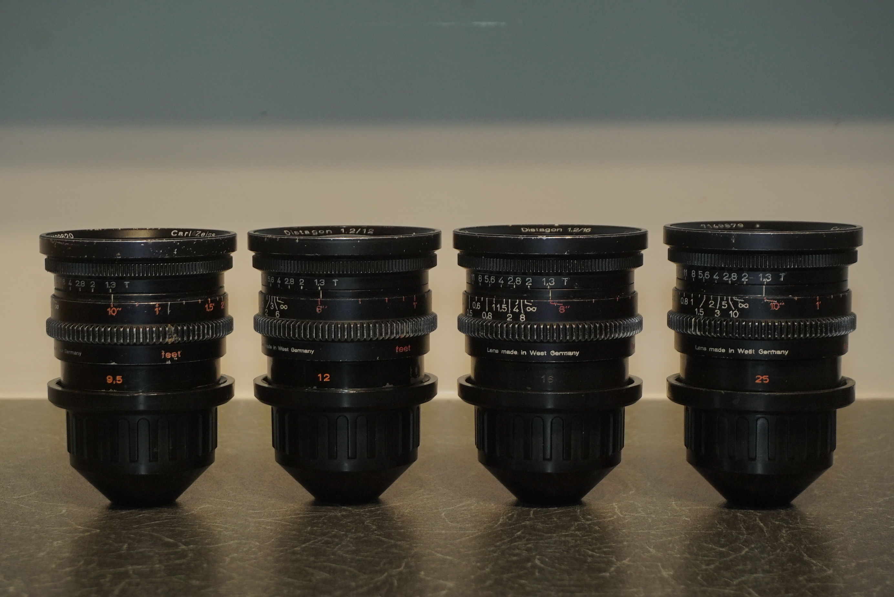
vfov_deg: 18.2
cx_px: 447
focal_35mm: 75
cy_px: 298
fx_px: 1863
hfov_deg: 27.0
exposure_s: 1/60
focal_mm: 50
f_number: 8
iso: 800
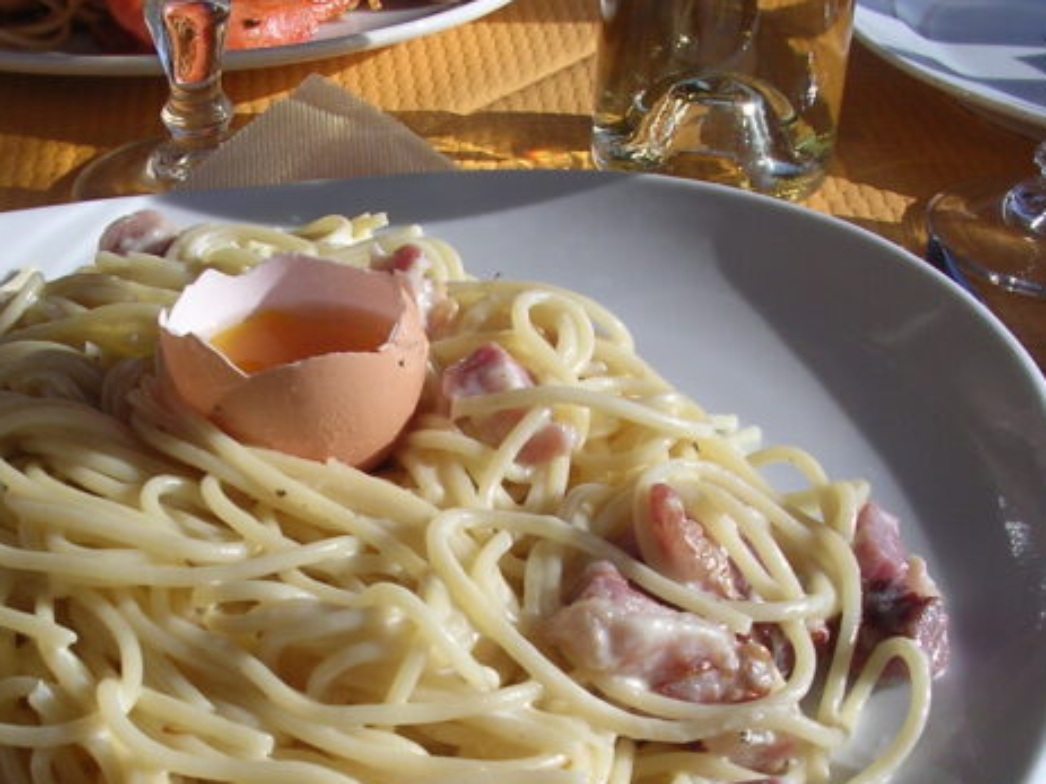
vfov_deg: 23.0
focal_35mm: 63
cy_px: 612
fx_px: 1903
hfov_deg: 30.5
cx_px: 355
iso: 100
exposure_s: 1/378
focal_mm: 5.8
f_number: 5.6
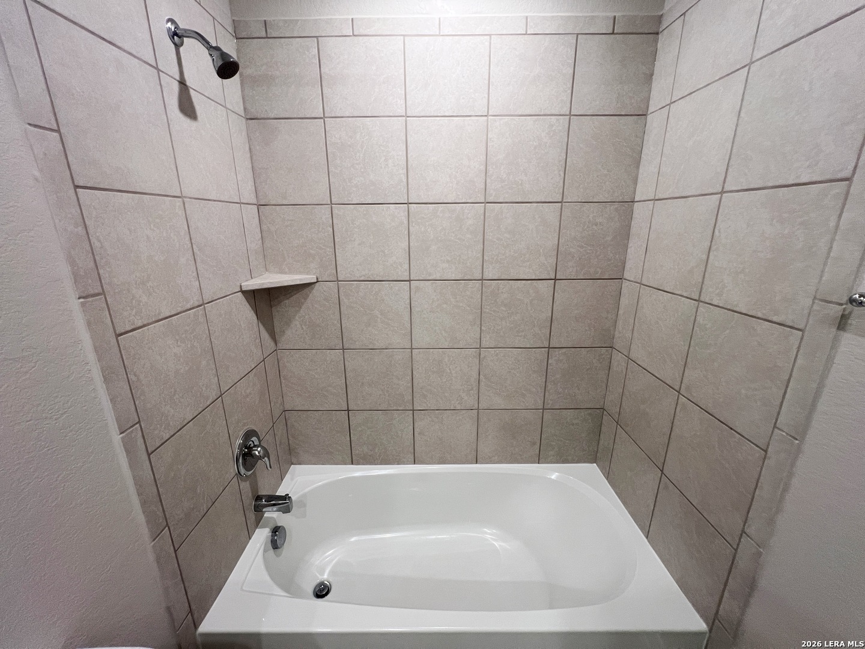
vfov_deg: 89.9
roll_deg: +0.0
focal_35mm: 13
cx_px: 432
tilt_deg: -16.9
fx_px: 325
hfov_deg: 106.2
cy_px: 324
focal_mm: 1.57
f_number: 1.8
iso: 200
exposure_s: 1/120
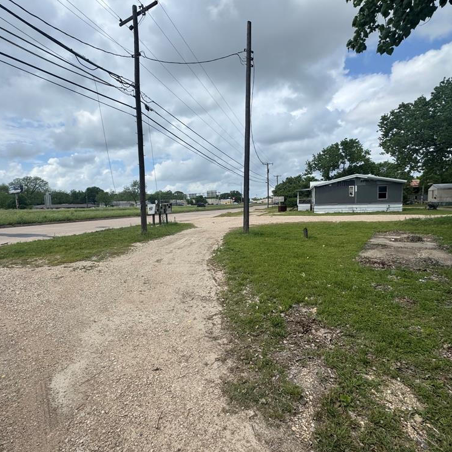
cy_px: 223
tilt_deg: -6.4
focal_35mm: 17
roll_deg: +0.3
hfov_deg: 83.8
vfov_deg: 84.0
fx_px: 251
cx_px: 211
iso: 50
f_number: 2.2
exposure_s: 1/3106
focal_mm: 2.22
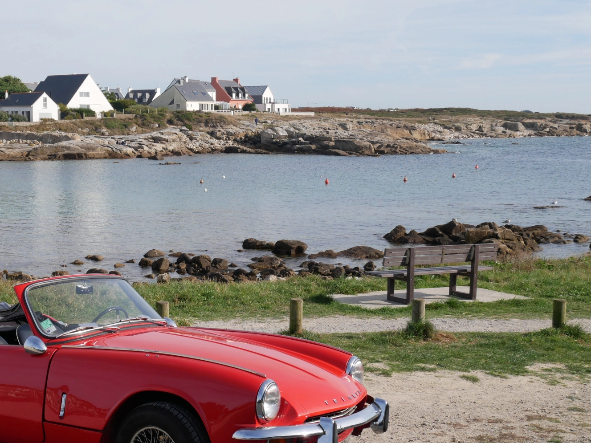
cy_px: 274
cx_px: 182
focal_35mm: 55
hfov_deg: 34.5
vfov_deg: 26.5
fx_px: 939
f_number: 8
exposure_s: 1/400
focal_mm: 19
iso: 200
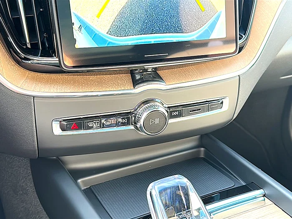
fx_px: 312
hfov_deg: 50.1
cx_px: 146
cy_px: 110
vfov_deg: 38.7
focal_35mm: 37
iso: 100
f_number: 1.78
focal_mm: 6.86
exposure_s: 1/117
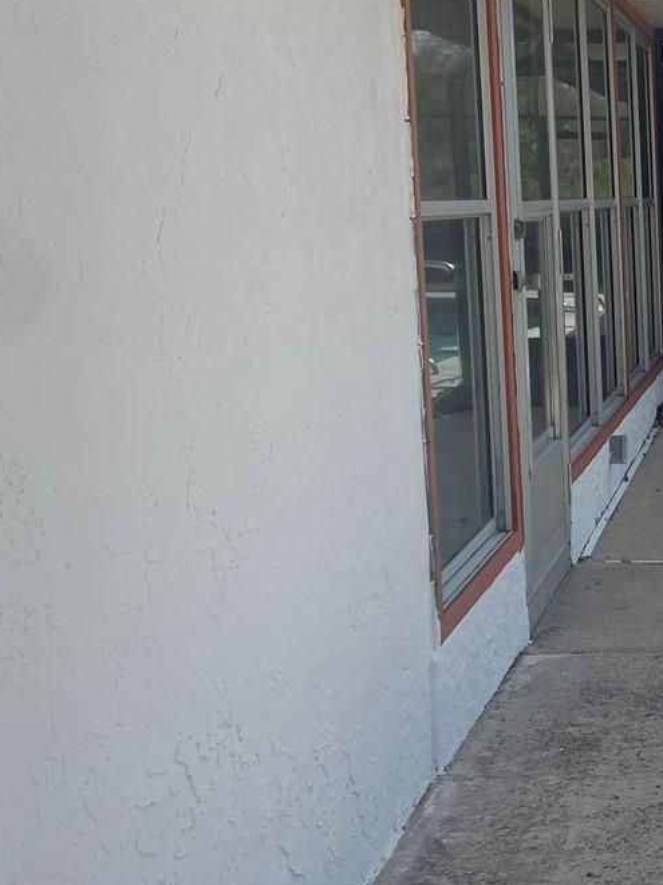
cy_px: 432
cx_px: 924
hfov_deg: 20.7
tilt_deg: -8.5
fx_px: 1609
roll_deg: +0.2
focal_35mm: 63
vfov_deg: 30.7
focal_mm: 4.2
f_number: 1.6
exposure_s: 1/2304
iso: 32
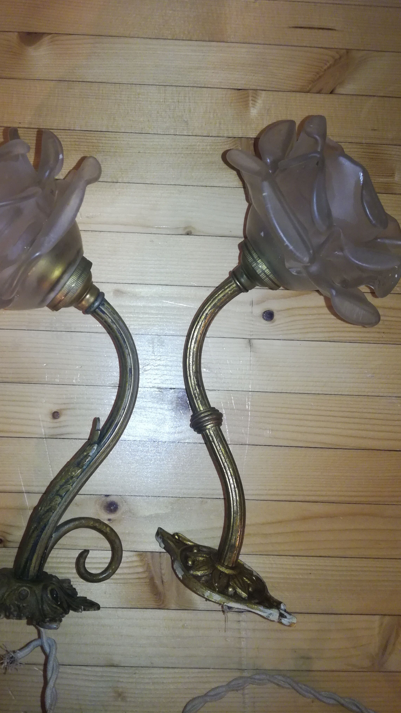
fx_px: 567
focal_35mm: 30
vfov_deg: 64.3
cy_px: 355
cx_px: 156
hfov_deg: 38.7
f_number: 2
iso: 250
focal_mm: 3.79
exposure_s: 1/33.3
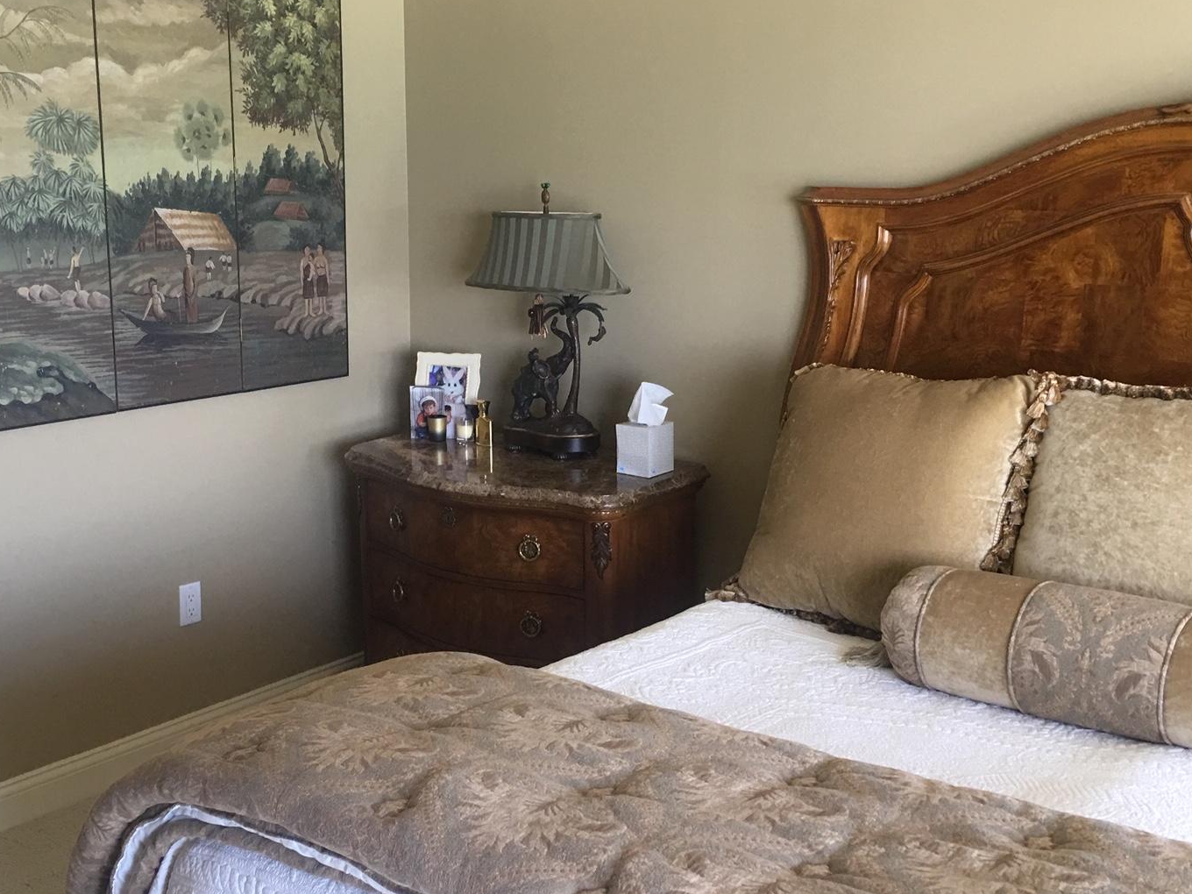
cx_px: 536
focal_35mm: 43
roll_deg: +0.3
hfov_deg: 43.8
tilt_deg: -10.6
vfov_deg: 33.6
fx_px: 1481
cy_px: 457
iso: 40
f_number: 2.2
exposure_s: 1/15
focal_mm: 4.15
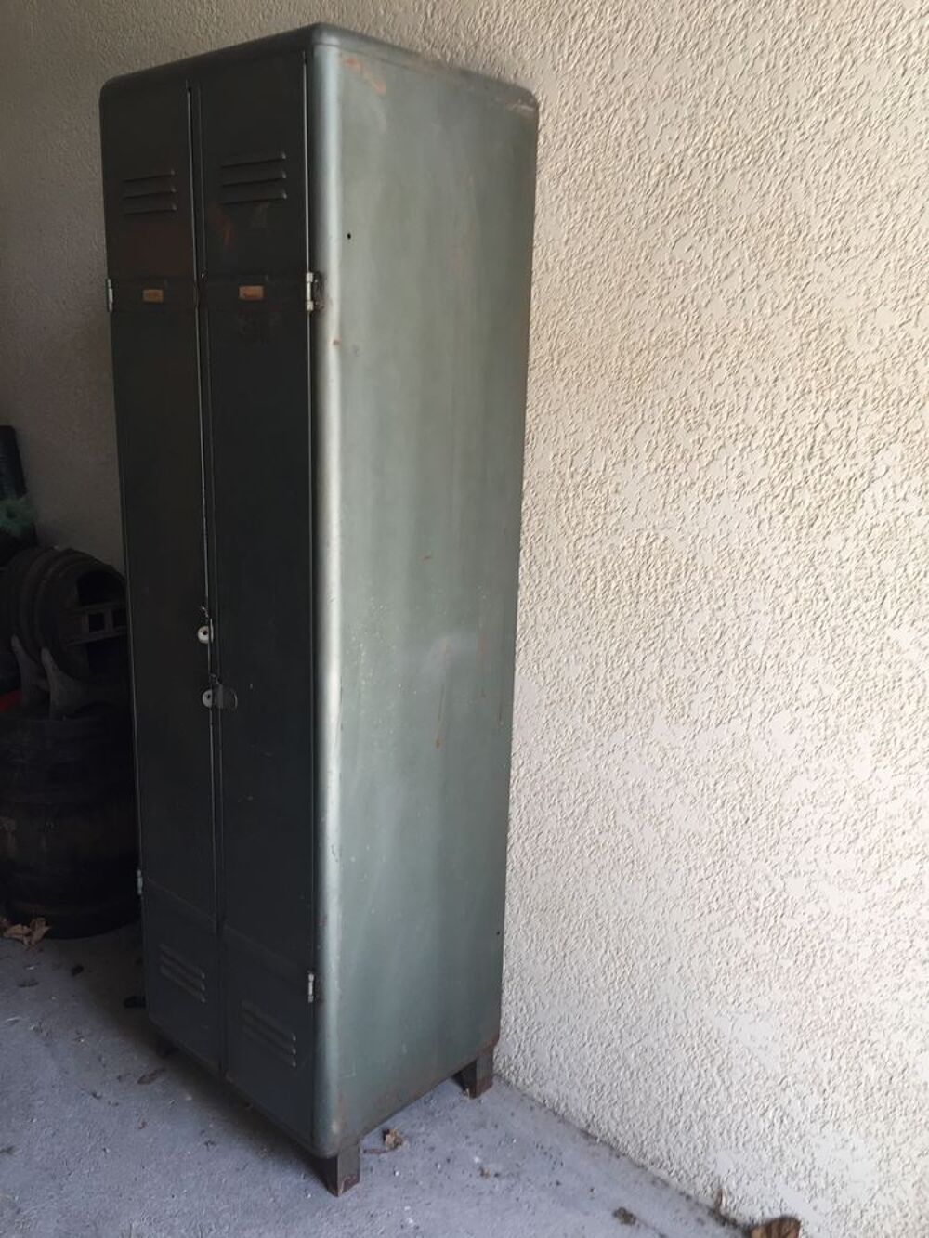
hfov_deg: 48.2
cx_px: 464
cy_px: 619
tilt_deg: -12.6
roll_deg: -1.3
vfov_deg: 61.7
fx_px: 1038
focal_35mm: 29
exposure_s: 1/100
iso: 50
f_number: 2.2
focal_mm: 4.15
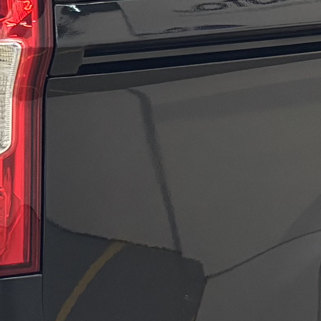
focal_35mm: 165
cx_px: 186
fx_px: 1731
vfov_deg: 10.6
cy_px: 73
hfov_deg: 10.6
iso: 250
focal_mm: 5.96
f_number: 1.6
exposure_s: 1/50
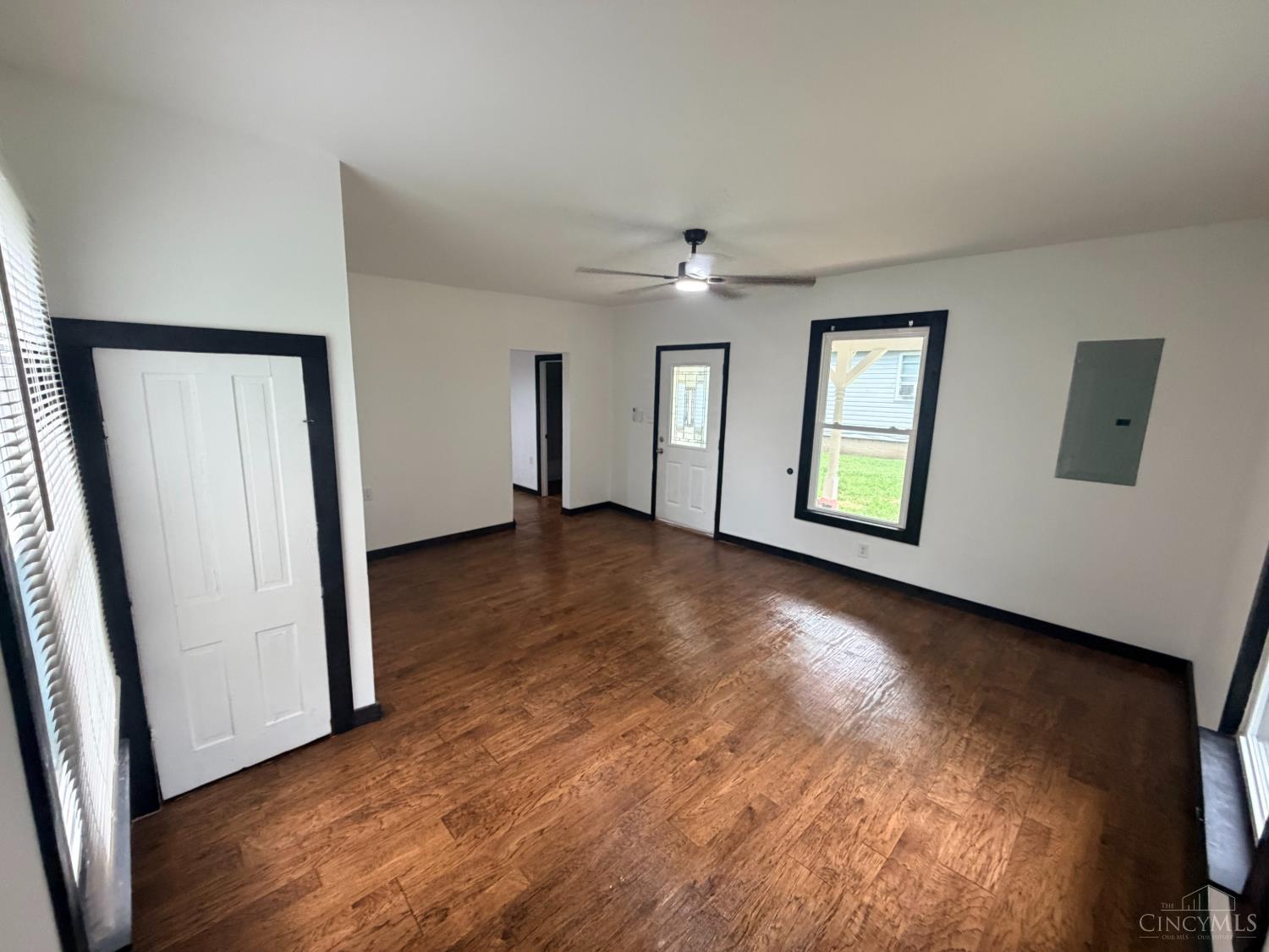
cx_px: 634
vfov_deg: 85.7
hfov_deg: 102.1
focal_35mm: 14
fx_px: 513
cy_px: 476
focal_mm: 2.22
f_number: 2.2
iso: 320
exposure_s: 1/60
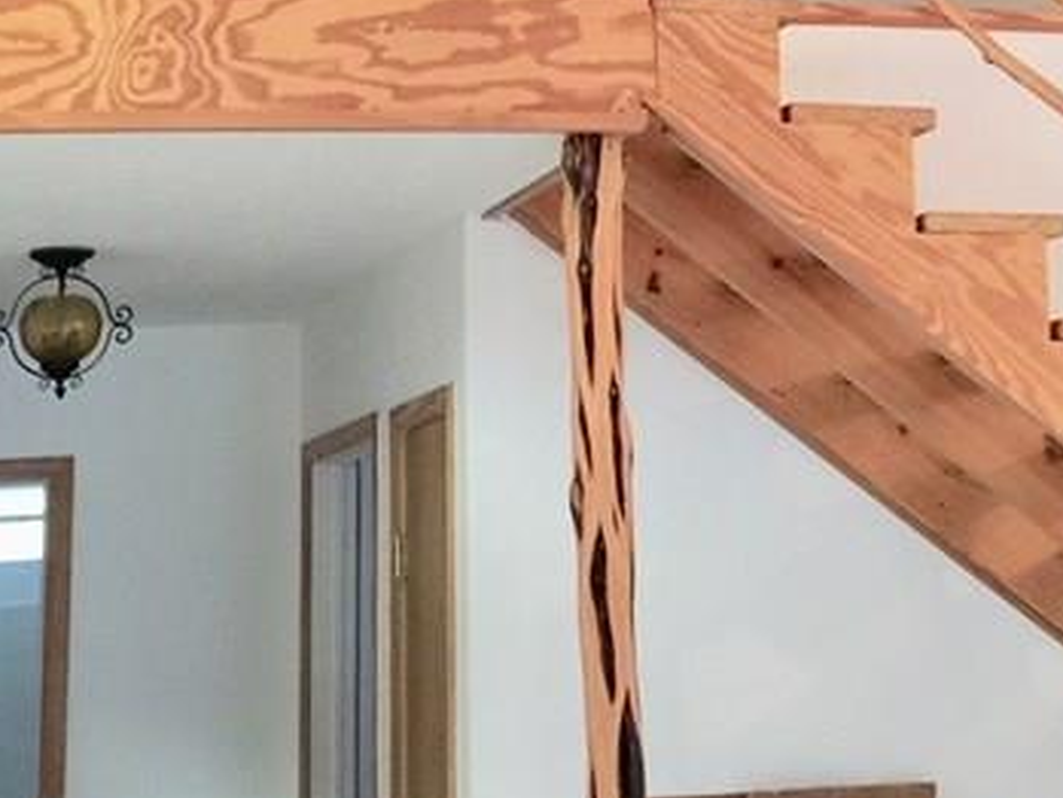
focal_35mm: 85
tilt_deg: +12.9
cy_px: -82
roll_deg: +3.3
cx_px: 944
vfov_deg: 16.8
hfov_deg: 22.5
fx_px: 2611
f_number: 2.2
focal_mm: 4.15
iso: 64
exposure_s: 1/4
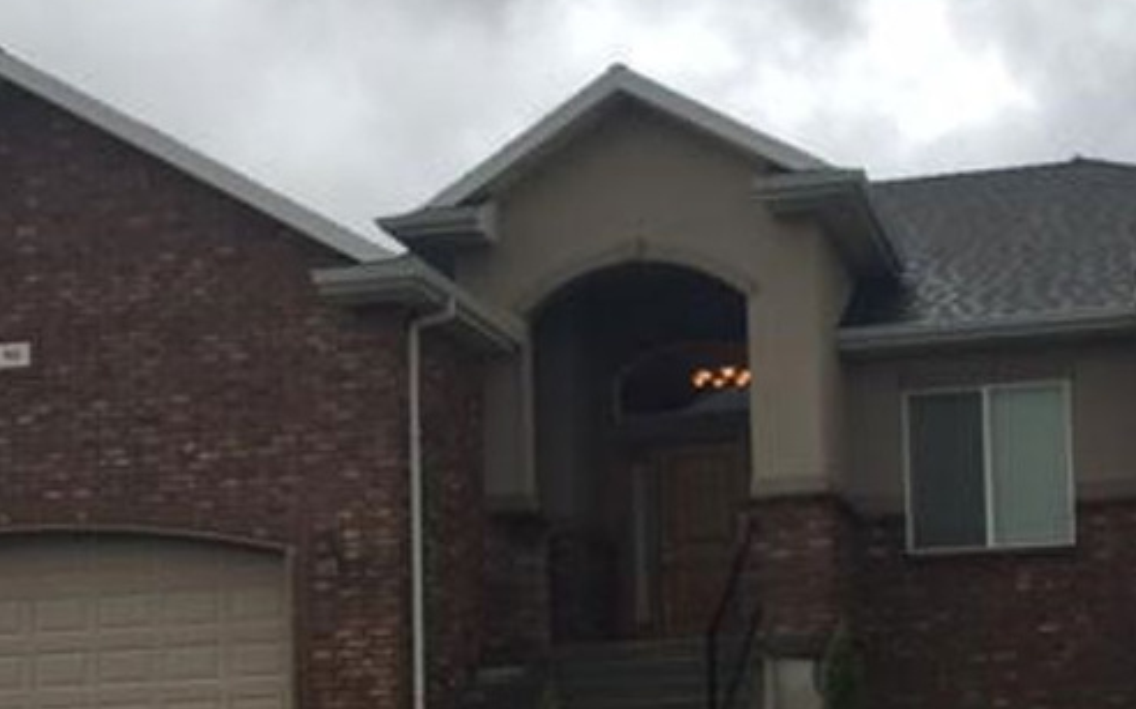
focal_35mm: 64
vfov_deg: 19.8
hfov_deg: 31.8
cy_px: 691
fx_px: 1981
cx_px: 750
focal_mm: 4.15
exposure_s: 1/392
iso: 25
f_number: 2.2
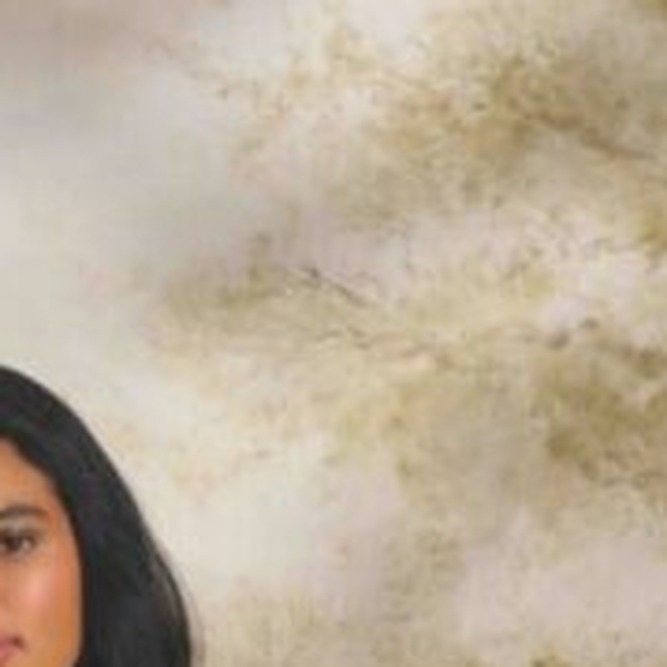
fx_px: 7412
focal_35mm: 340
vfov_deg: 5.0
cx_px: 69
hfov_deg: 5.1
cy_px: 1640
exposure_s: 1/160
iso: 800
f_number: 5
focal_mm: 70
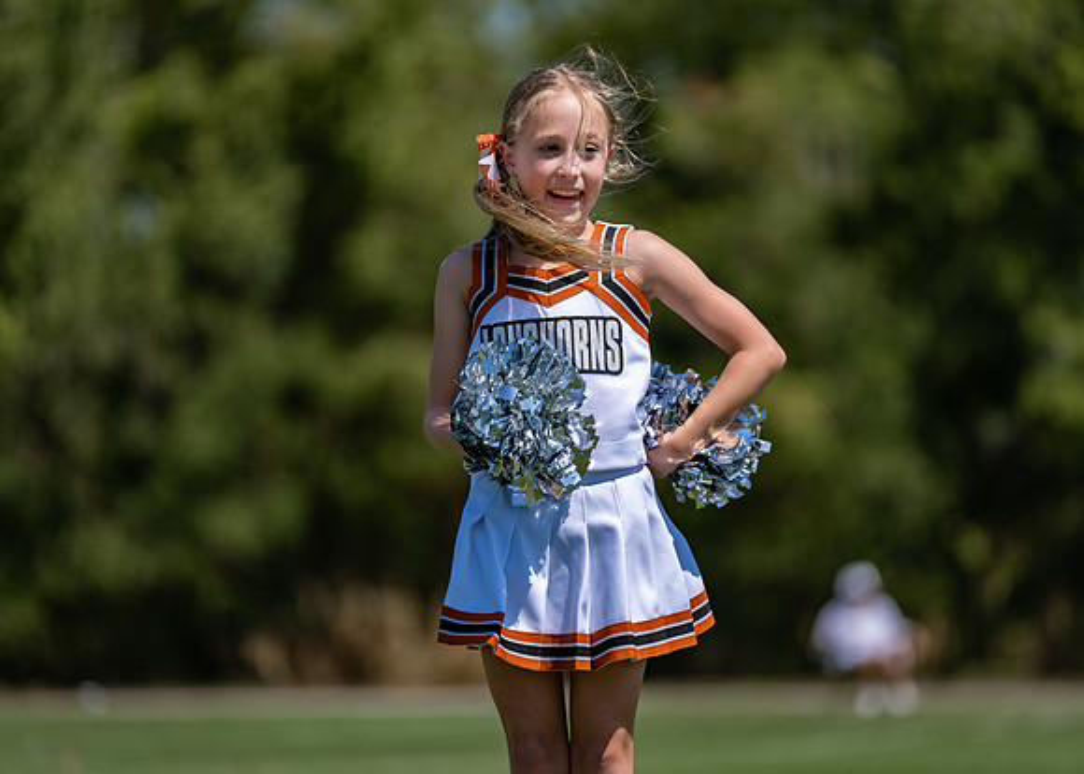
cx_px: 542
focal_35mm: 212
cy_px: 387
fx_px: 6525
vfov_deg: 6.8
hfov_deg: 9.5
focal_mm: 200
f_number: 2.8
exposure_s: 1/2500
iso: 100
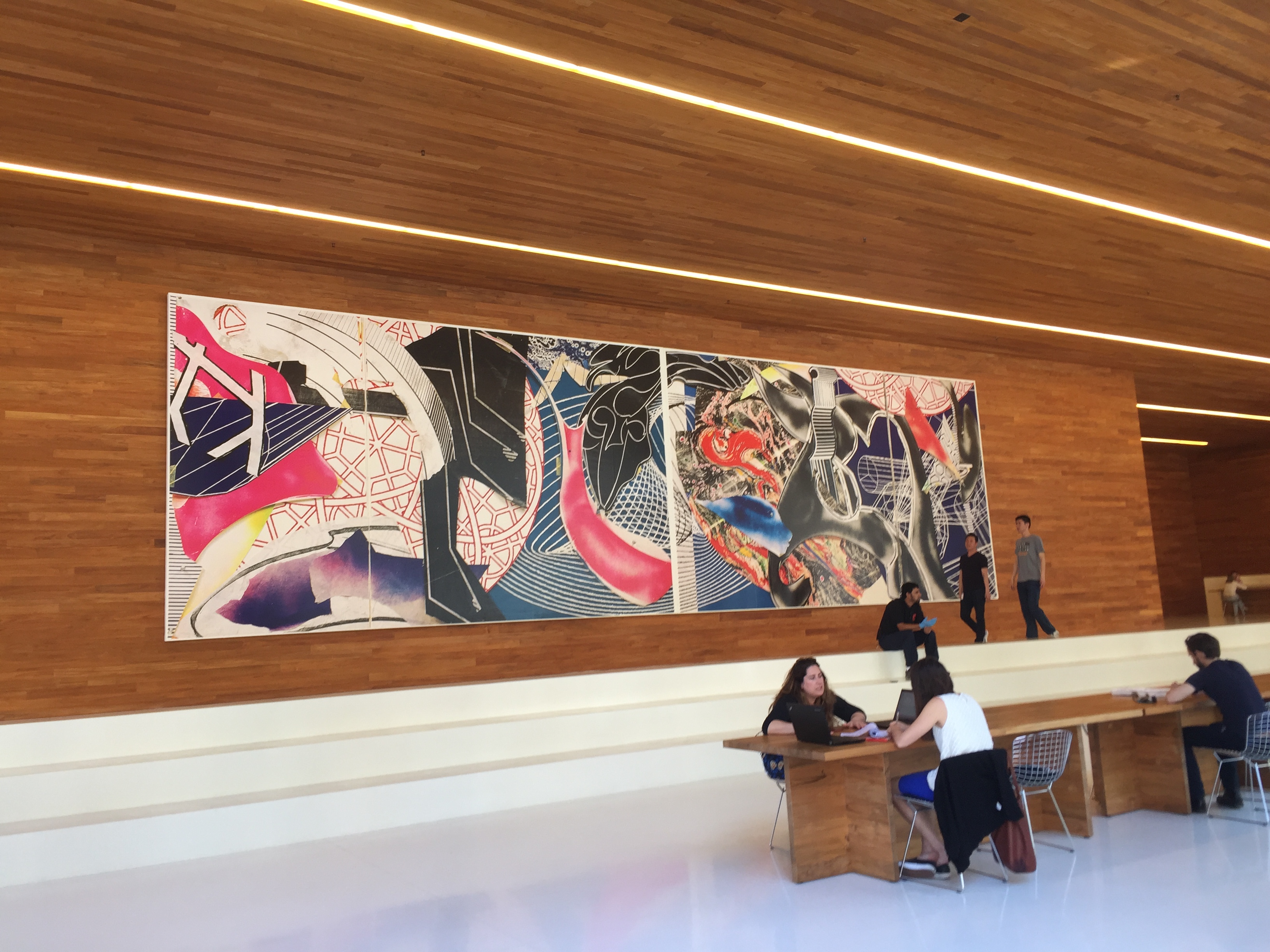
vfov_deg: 48.2
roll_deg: +3.0
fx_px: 1064
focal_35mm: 29
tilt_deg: +5.9
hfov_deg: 61.7
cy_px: 476
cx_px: 635
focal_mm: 4.15
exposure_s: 1/60
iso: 40
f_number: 2.2
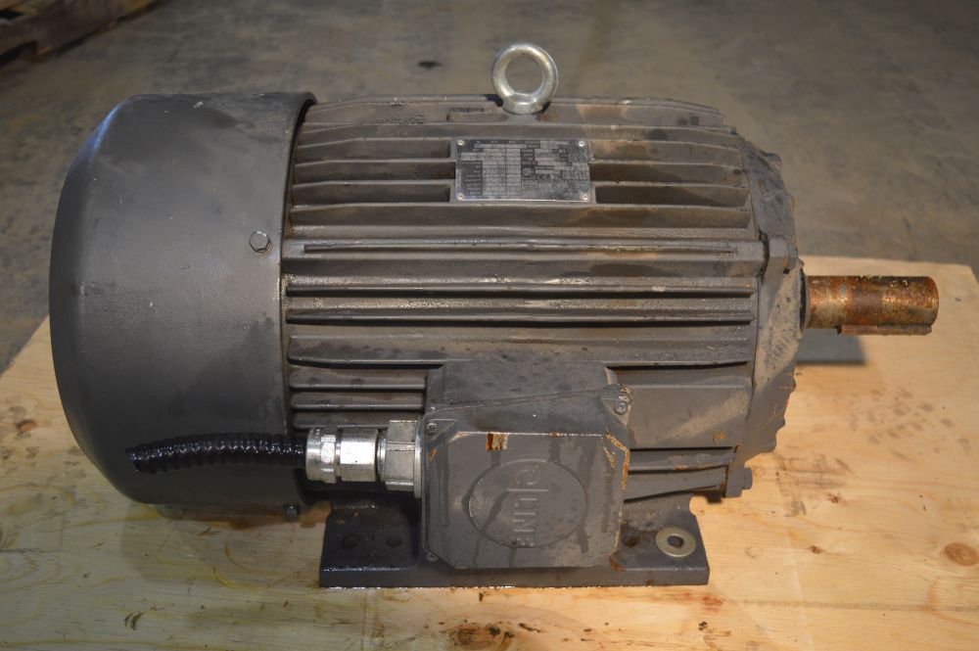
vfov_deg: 34.2
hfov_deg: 49.6
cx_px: 490
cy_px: 326
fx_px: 1060
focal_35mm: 39
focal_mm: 26
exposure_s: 1/40
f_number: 4
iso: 400
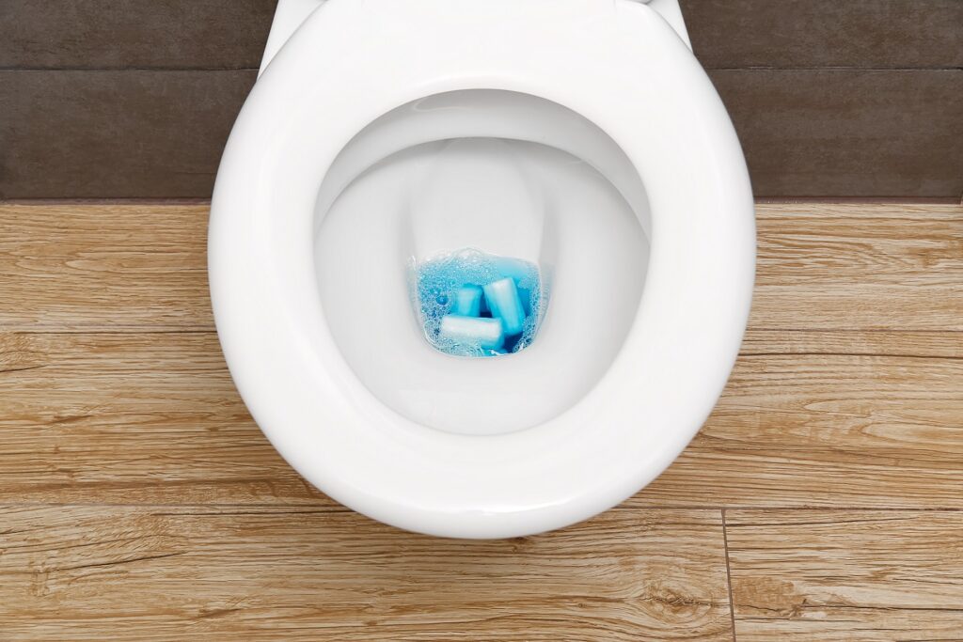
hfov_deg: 37.8
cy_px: 321
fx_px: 1404
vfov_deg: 25.8
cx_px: 482
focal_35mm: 52
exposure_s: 1/160
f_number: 5.6
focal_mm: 35
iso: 100
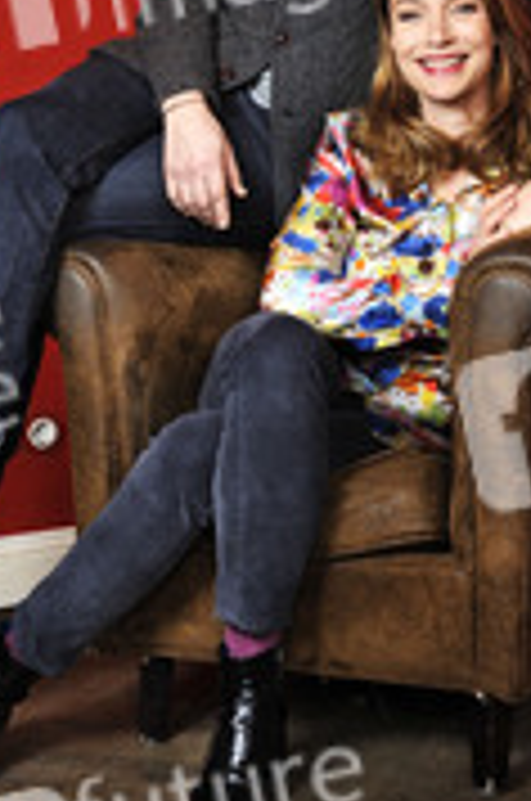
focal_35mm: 90
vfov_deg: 22.4
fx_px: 1999
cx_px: 279
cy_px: 180
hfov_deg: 15.1
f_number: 4
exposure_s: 1/40
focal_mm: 40
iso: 1000
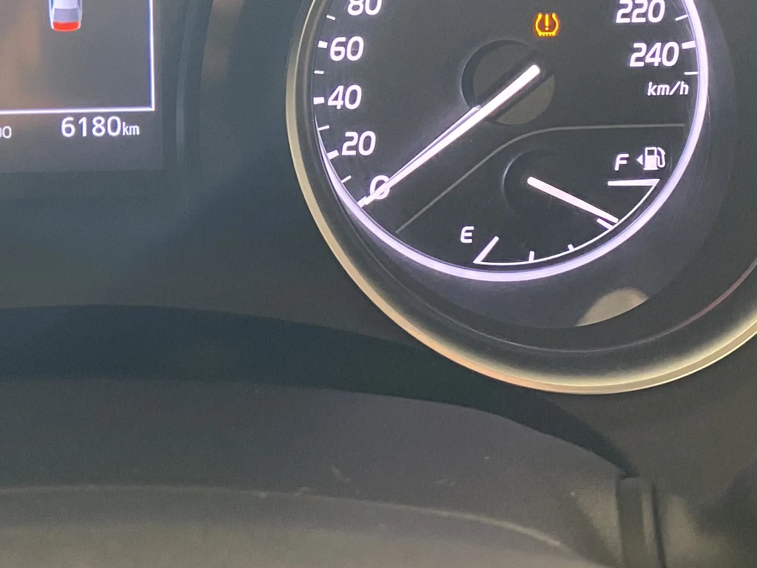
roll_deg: +1.1
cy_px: 81
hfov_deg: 29.7
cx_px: 108
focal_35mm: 63
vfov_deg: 22.8
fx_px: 1378
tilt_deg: -24.6
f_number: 1.8
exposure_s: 1/60
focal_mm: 4.25
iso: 320
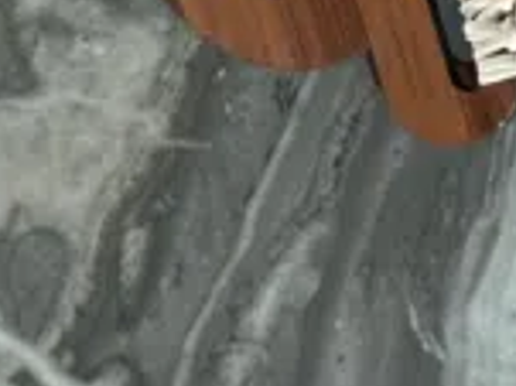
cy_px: -24
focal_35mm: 204
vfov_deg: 7.2
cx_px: 950
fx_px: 3038
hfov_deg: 9.2
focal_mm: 6.86
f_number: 1.78
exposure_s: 1/60
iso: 200
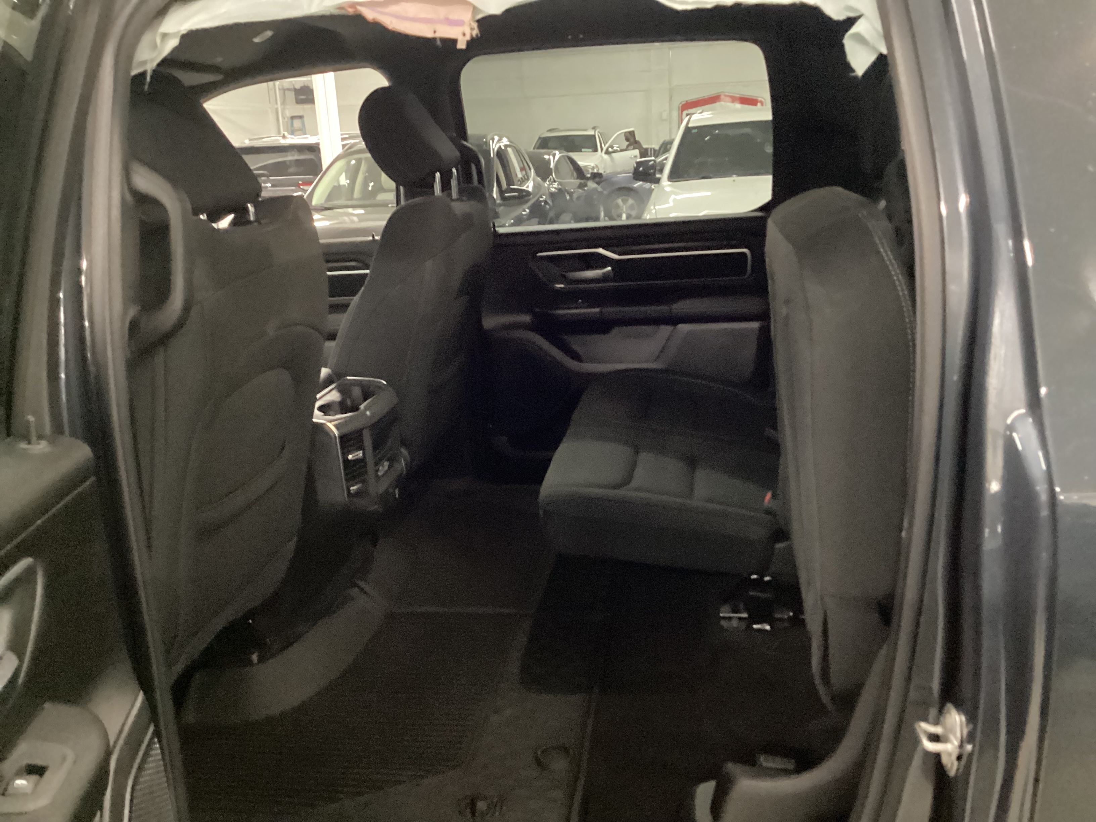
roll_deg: +2.5
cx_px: 548
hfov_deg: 58.4
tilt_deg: -17.7
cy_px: 411
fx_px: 982
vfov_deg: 45.4
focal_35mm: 31
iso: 800
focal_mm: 3.3
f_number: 2.4
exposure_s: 1/17
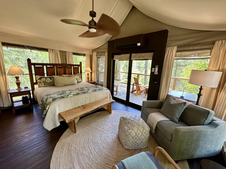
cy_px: 84
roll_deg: -2.9
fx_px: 91
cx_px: 113
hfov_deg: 102.1
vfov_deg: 85.7
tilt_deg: -11.8
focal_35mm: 14
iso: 160
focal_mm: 2.22
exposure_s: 1/120
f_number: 2.2
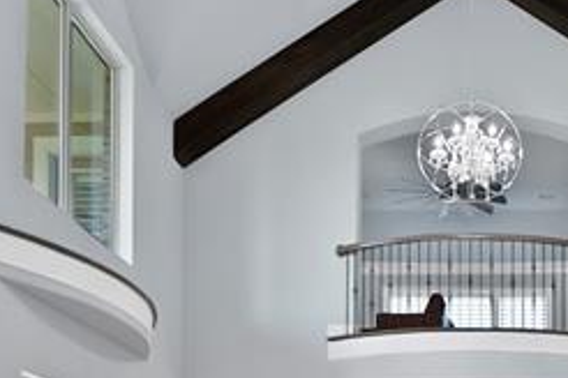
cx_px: 494
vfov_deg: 22.8
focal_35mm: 50
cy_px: 543
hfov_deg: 37.4
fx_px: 789
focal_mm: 12
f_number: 3.2
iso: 640
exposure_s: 1/50
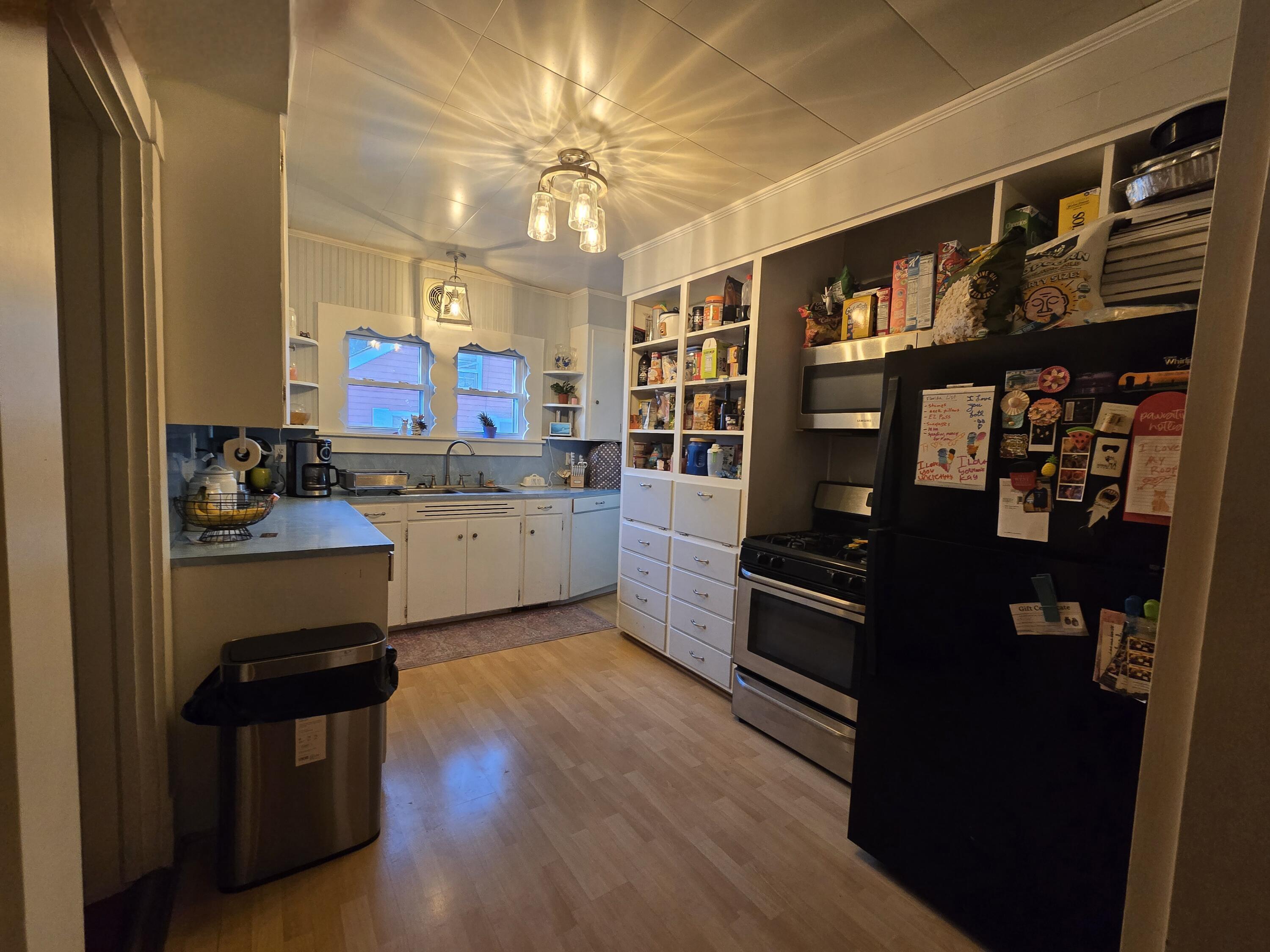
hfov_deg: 106.2
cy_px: 476
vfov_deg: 89.9
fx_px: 477
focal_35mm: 13
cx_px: 635
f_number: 2.2
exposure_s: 1/60.2
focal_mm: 2.2
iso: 200
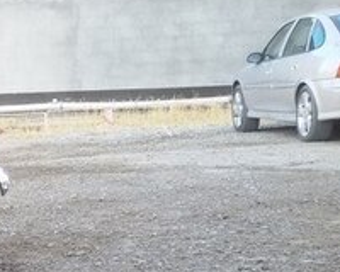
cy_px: 247
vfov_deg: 15.2
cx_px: -216
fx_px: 1006
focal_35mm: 100
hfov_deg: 16.8
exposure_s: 1/100
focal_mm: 2.93
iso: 50
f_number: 2.4
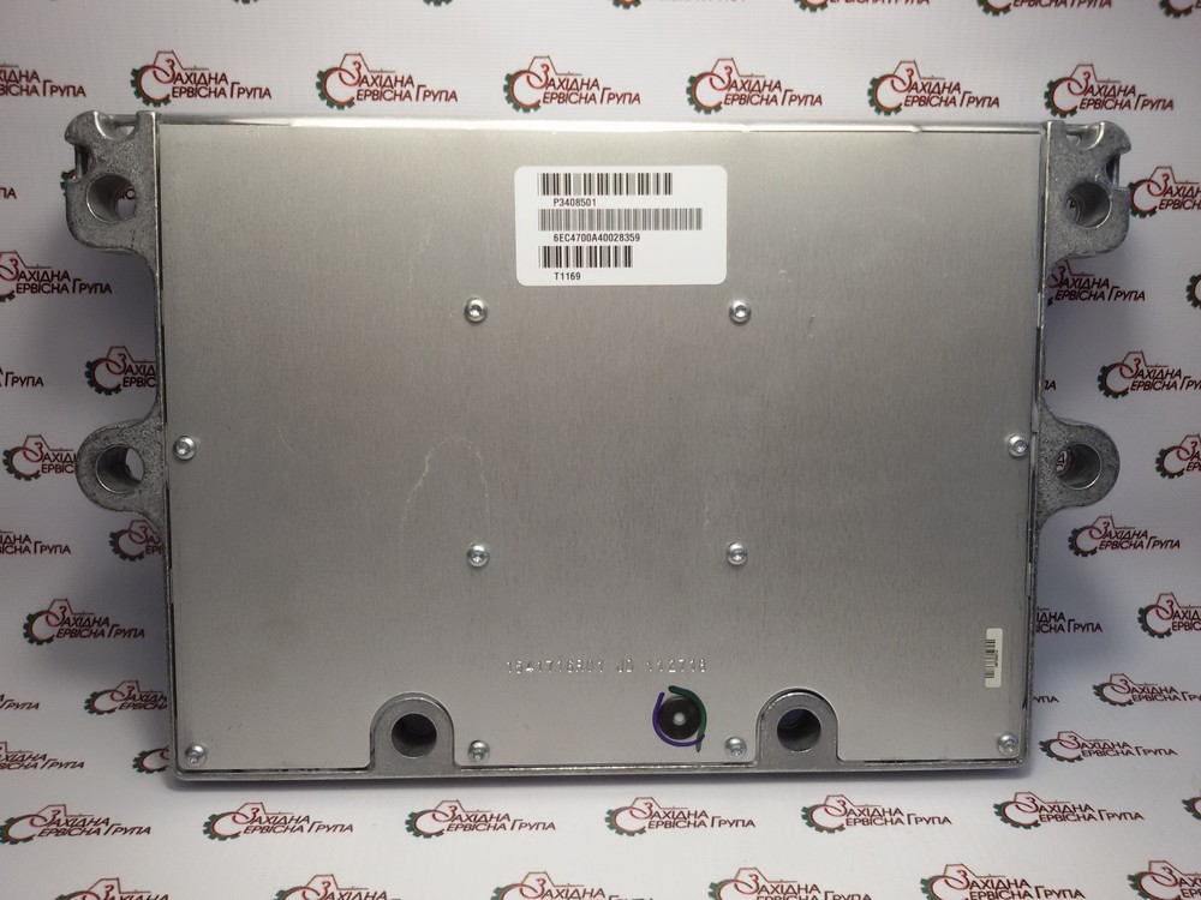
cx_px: 600
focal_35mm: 31
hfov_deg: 58.4
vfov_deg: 45.4
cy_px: 450
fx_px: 1076
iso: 40
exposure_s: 1/100
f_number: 2.4
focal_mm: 2.93
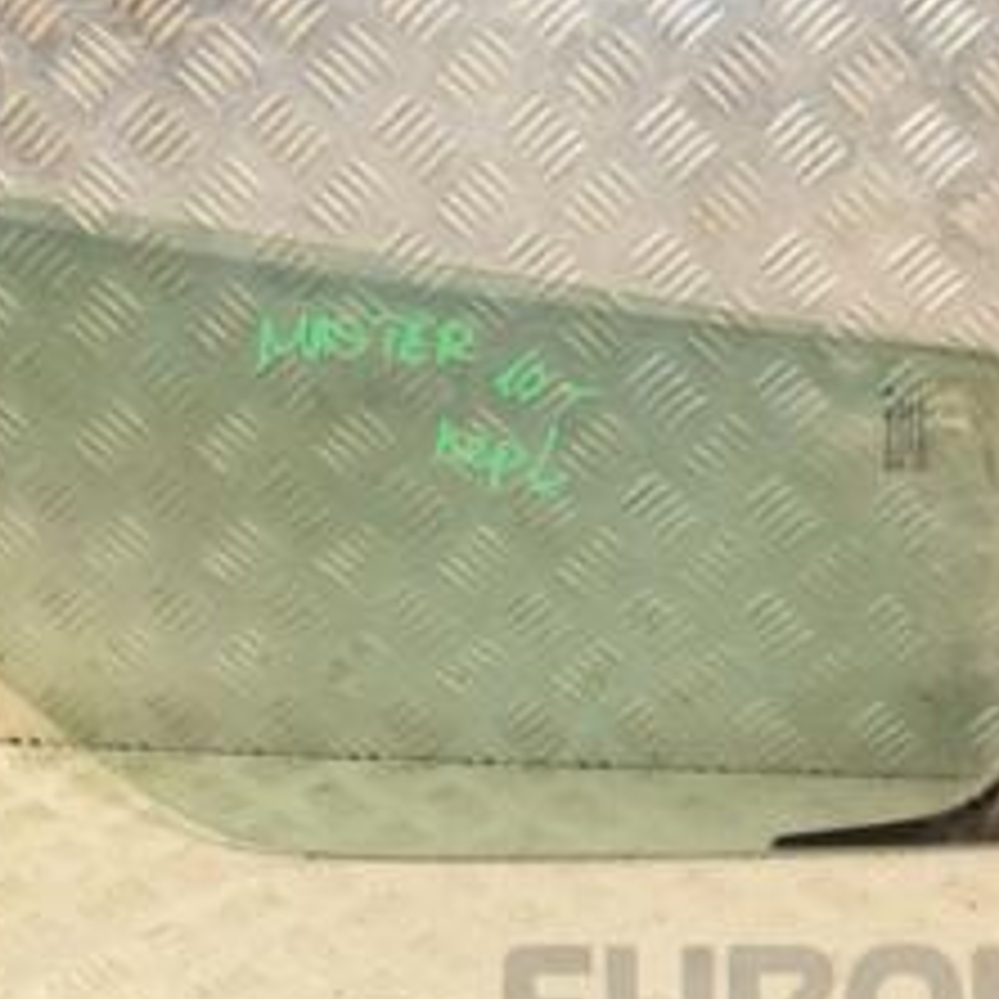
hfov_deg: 27.7
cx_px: 418
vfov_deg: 27.7
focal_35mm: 62
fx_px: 2024
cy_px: 414
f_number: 6.3
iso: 800
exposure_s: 1/200
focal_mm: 18
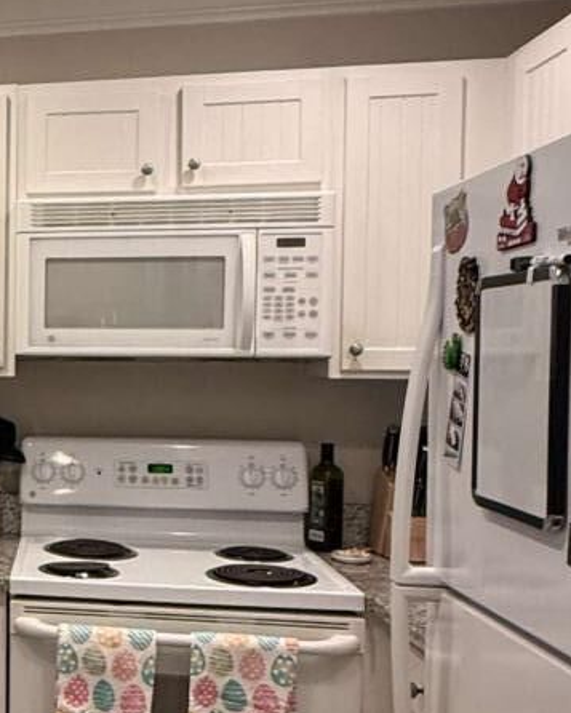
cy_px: 388
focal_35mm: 49
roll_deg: -0.8
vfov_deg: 38.0
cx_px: -155
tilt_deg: -2.2
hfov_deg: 26.5
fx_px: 1035
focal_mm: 2.22
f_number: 2.2
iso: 320
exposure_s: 1/120
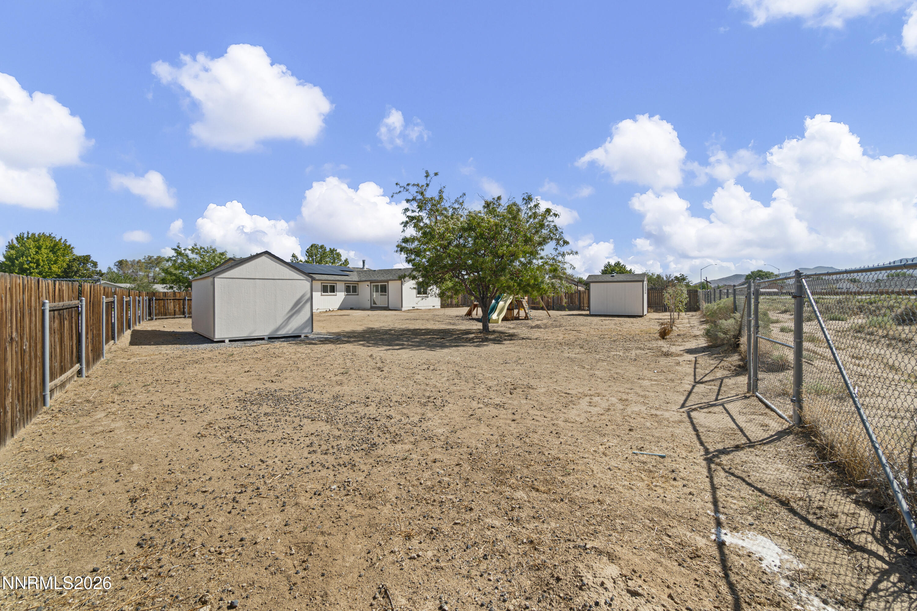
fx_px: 382
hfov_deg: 100.4
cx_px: 458
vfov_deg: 77.3
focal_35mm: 15
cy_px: 306
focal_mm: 10
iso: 100
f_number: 8
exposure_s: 1/50
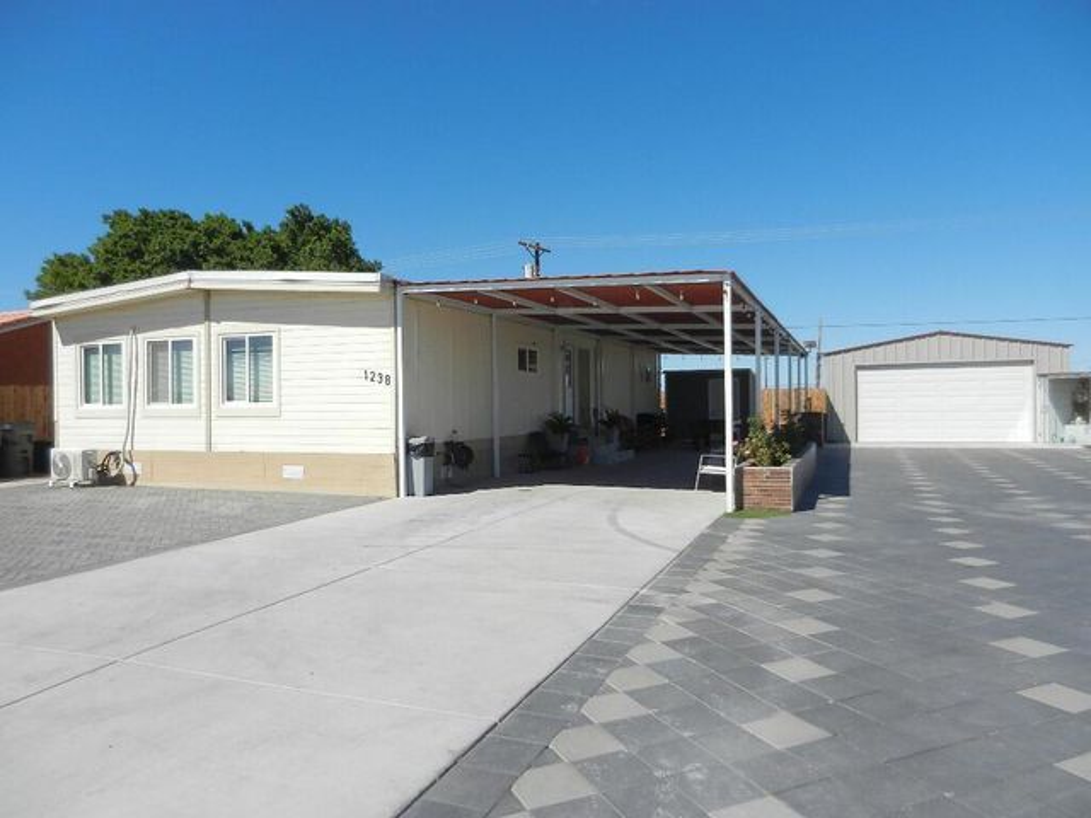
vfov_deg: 54.9
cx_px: 546
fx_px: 788
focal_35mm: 25
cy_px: 409
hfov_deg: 69.4
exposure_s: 1/640
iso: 160
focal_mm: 4.5
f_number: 7
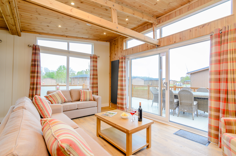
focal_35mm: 16
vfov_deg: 71.8
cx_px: 118
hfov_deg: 95.1
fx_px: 108
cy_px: 78
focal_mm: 11
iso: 200
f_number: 5.6
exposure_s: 1/15
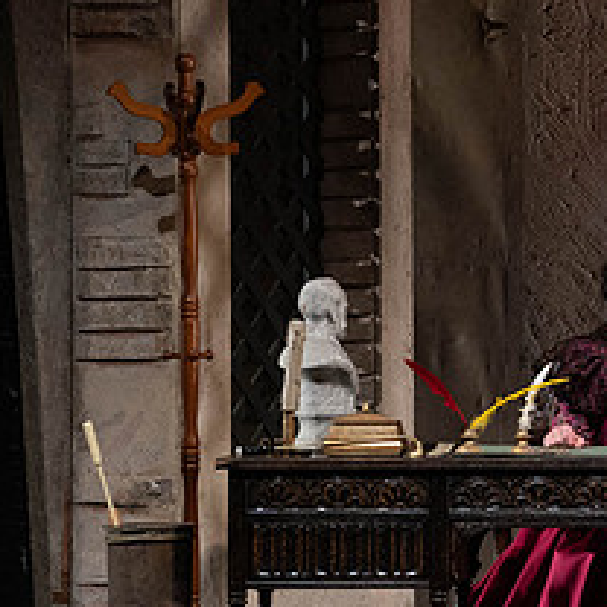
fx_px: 8412
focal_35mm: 424
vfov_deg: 4.1
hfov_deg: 4.1
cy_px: 322
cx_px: 773
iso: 3200
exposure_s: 1/250
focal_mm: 179
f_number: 7.1
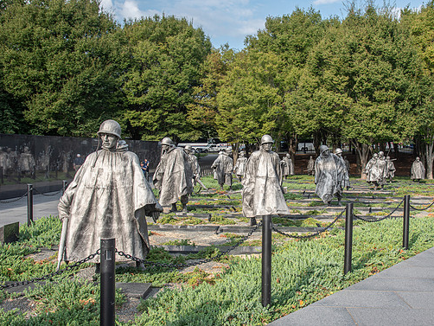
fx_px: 464
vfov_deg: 38.7
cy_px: 172
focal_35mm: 37
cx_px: 257
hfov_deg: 49.8
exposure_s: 1/160
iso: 100
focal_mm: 31
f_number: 10
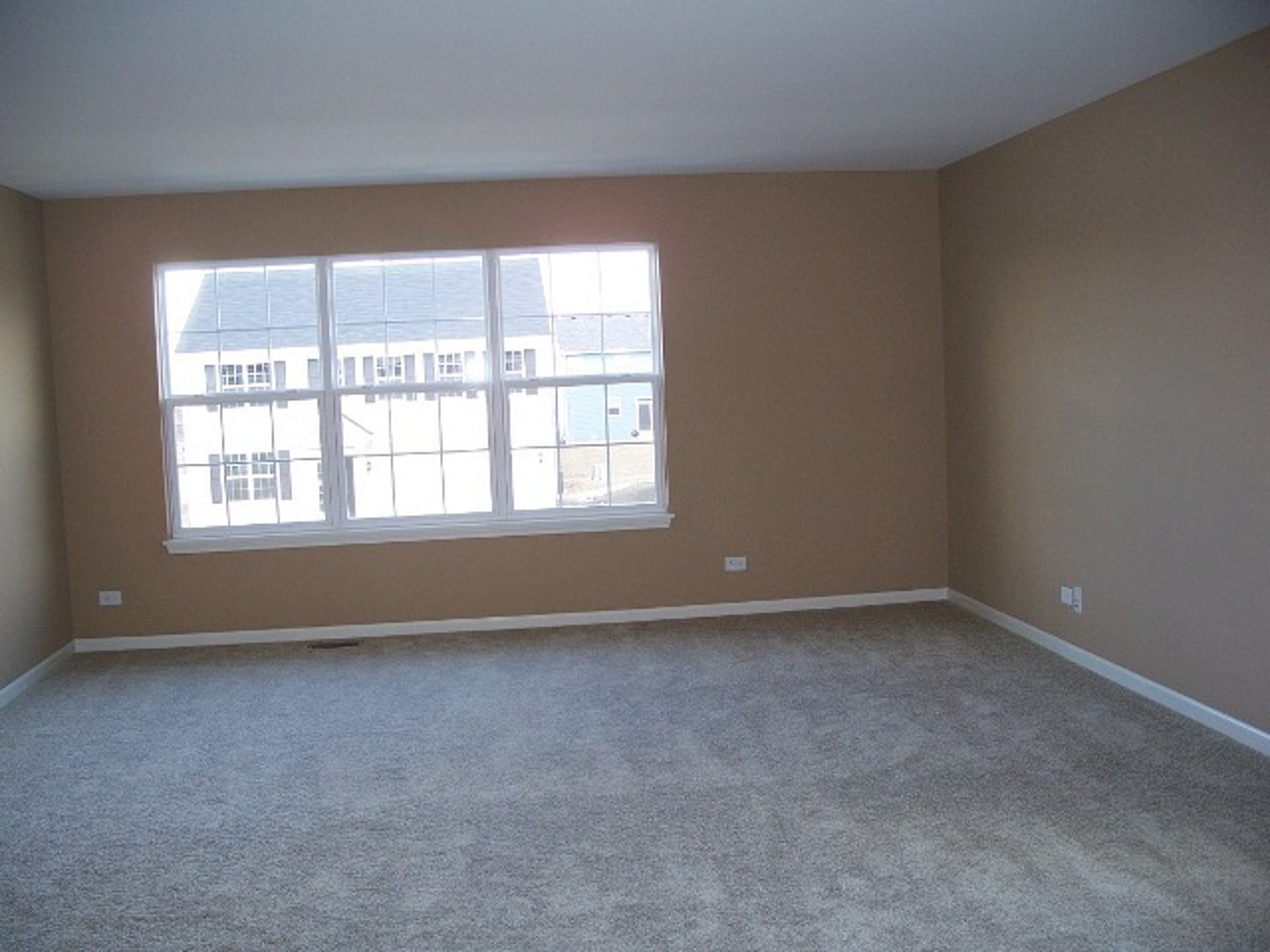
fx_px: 1357
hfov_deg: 50.1
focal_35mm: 37
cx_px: 635
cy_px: 476
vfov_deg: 38.7
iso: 125
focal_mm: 7.8
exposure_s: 1/60
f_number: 2.8
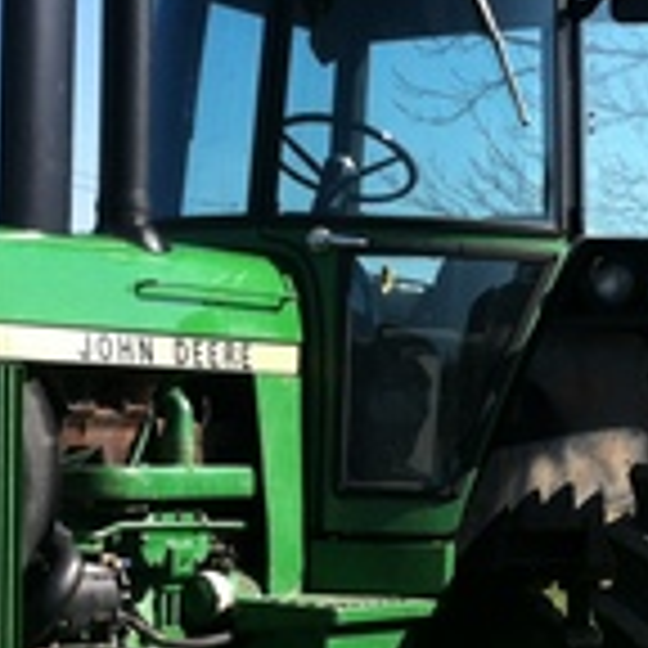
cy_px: 526
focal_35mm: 117
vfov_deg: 14.8
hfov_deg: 14.8
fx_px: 2478
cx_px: 130
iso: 80
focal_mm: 3.85
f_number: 2.8
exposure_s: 1/769
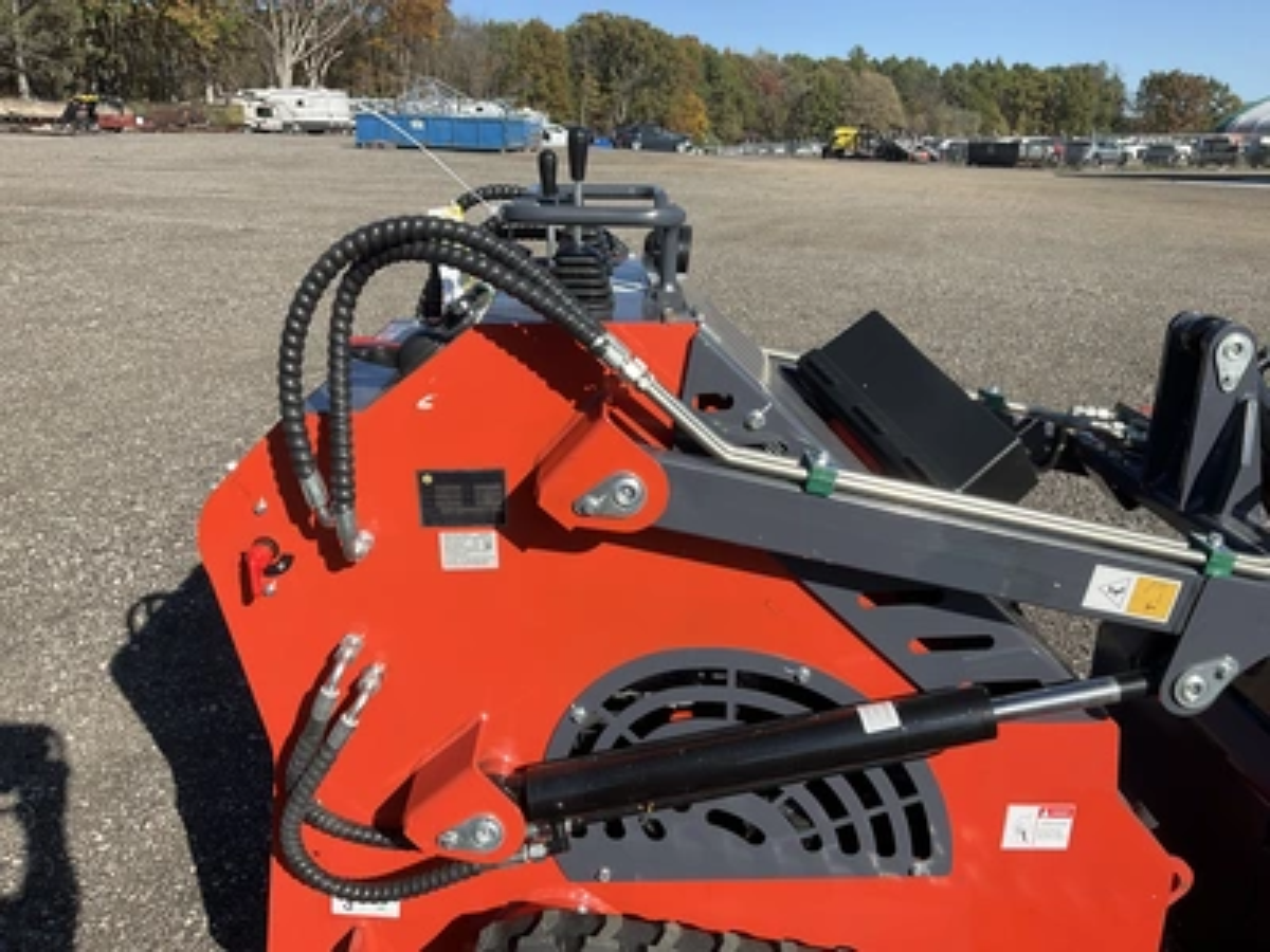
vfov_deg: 48.2
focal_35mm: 29
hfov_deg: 61.7
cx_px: 635
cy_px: 476
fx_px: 1064
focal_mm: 3
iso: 25
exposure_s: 1/1342
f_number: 1.8
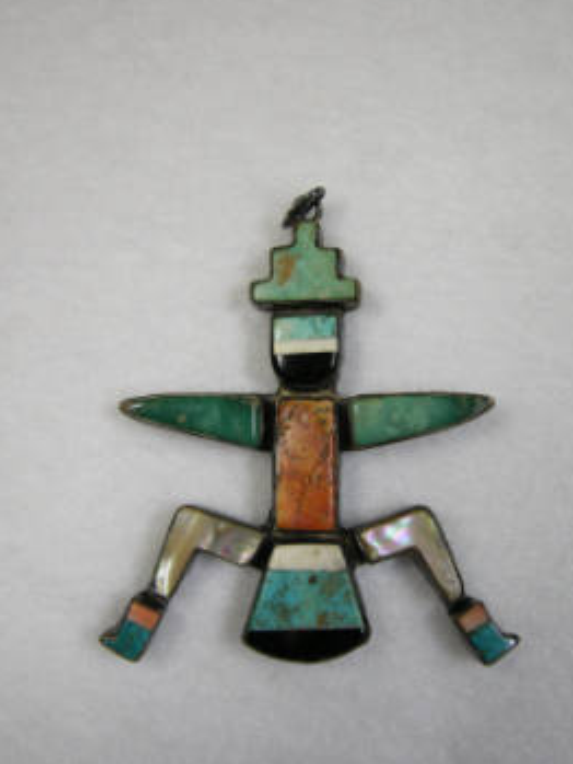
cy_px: 444
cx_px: 299
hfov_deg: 32.2
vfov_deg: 41.9
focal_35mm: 45
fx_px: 993
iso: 97
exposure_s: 1/39
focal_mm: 7.5
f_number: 2.7
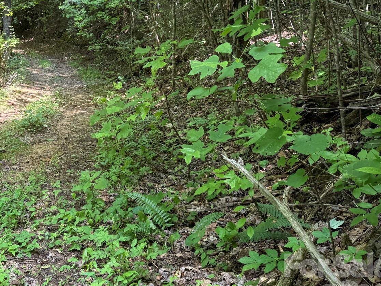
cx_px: 44
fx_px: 484
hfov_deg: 40.0
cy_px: 58
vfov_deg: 32.0
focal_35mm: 44
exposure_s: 1/121
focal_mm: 6.76
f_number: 1.78
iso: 80
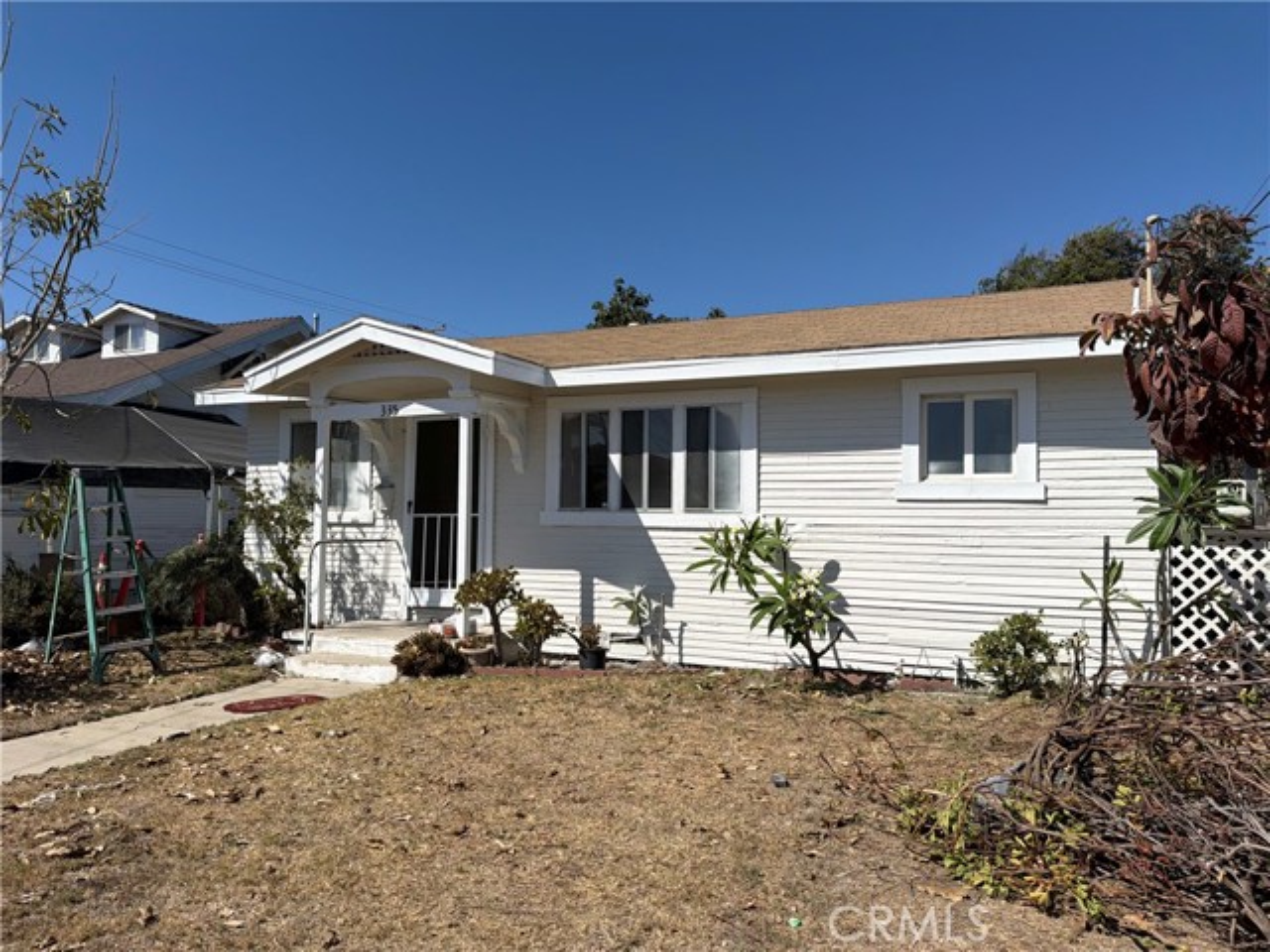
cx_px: 635
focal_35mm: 24
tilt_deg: +2.3
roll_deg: -0.6
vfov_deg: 56.8
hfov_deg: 71.6
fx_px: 881
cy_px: 476
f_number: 1.78
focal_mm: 6.76
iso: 80
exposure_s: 1/8130
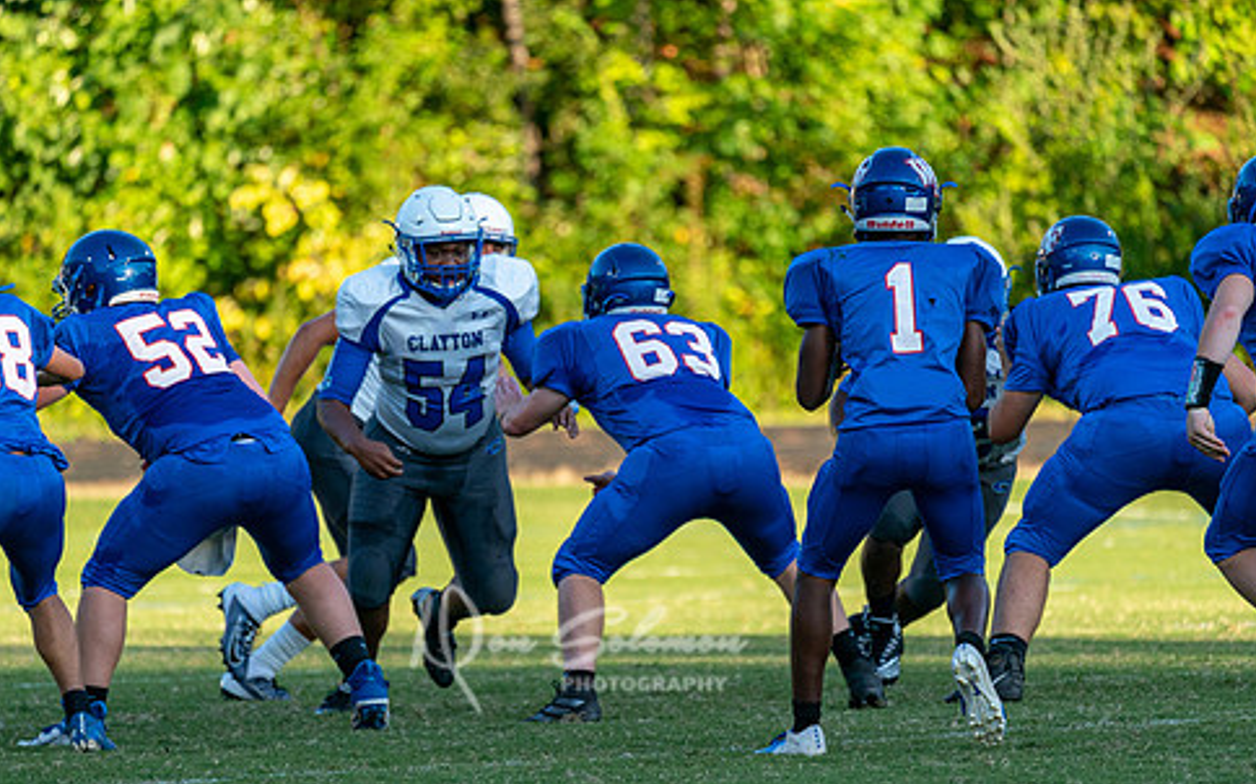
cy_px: 486
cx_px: 584
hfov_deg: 4.2
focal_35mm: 495
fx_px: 16936
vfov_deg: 2.7
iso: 1000
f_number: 5.6
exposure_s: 1/1000
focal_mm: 400
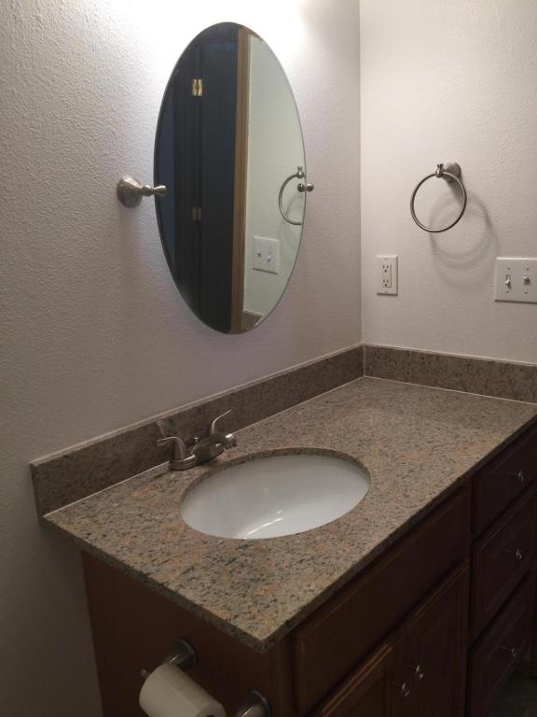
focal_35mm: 29
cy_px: 358
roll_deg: +2.9
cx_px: 268
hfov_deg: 48.2
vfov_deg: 61.7
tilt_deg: -14.6
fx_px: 600
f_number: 2.2
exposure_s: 1/30
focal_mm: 4.15
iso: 32
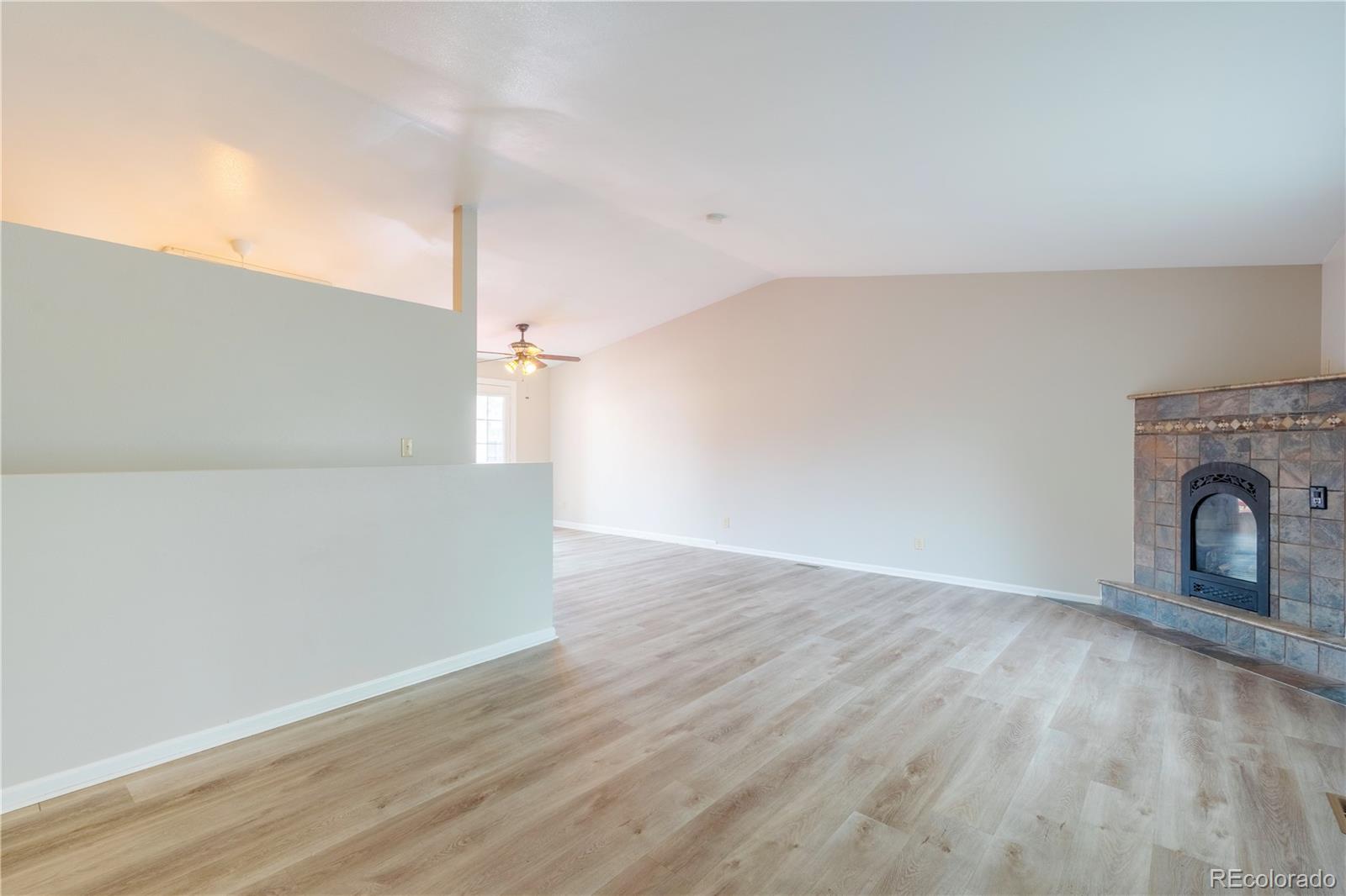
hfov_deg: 96.7
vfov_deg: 73.7
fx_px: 598
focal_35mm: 16
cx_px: 673
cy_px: 448
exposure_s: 1/200
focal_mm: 16
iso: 500
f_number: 8
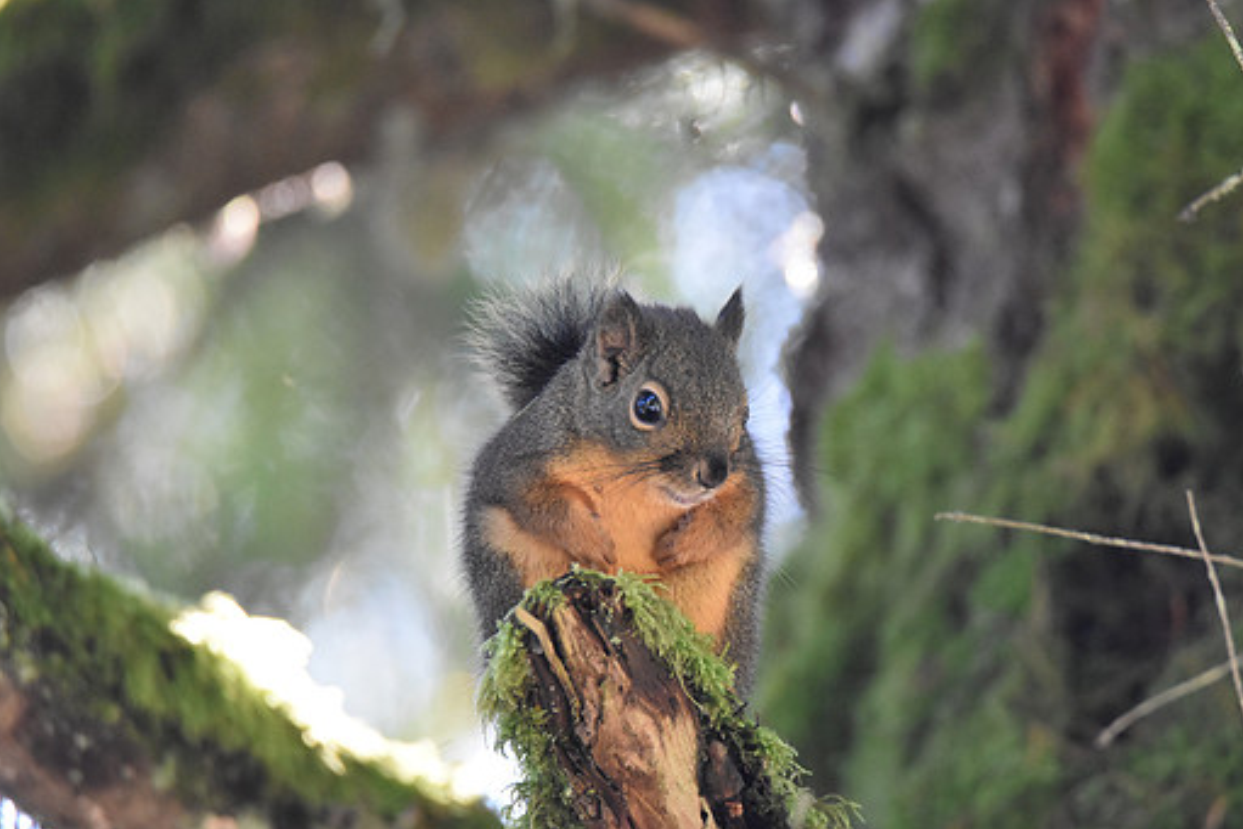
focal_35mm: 1022
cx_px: 686
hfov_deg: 2.0
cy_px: 429
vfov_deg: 1.3
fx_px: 35295
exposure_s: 1/200
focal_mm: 600
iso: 3200
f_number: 6.3
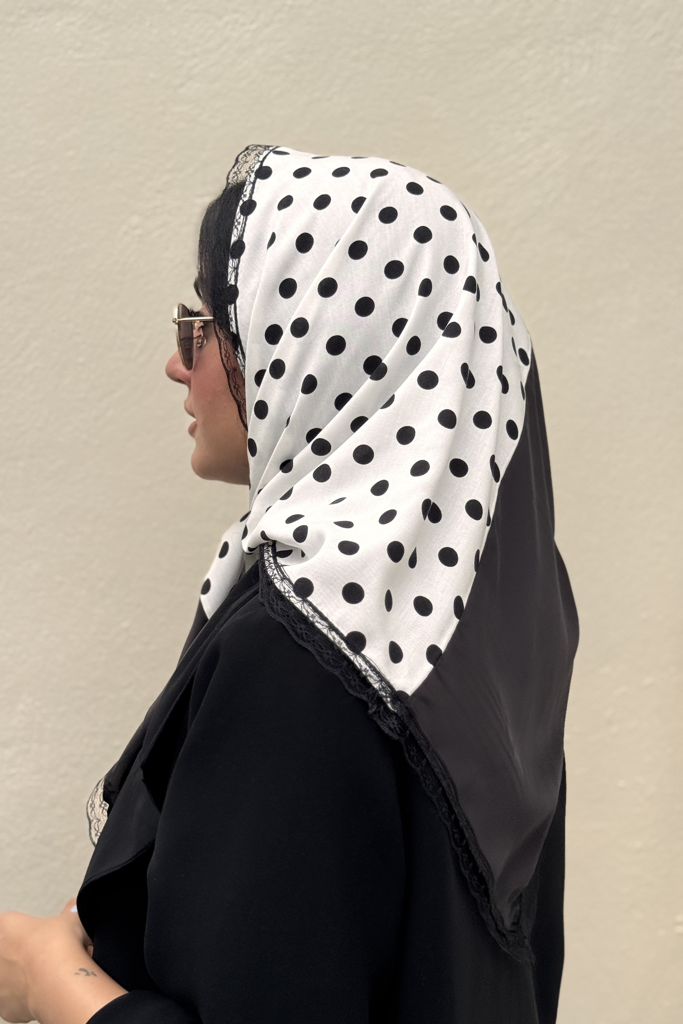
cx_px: 337
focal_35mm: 50
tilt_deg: -5.8
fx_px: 1423
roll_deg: -0.6
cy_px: 513
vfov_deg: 39.6
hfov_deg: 27.0
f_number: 1.78
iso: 64
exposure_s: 1/1011
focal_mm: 6.76
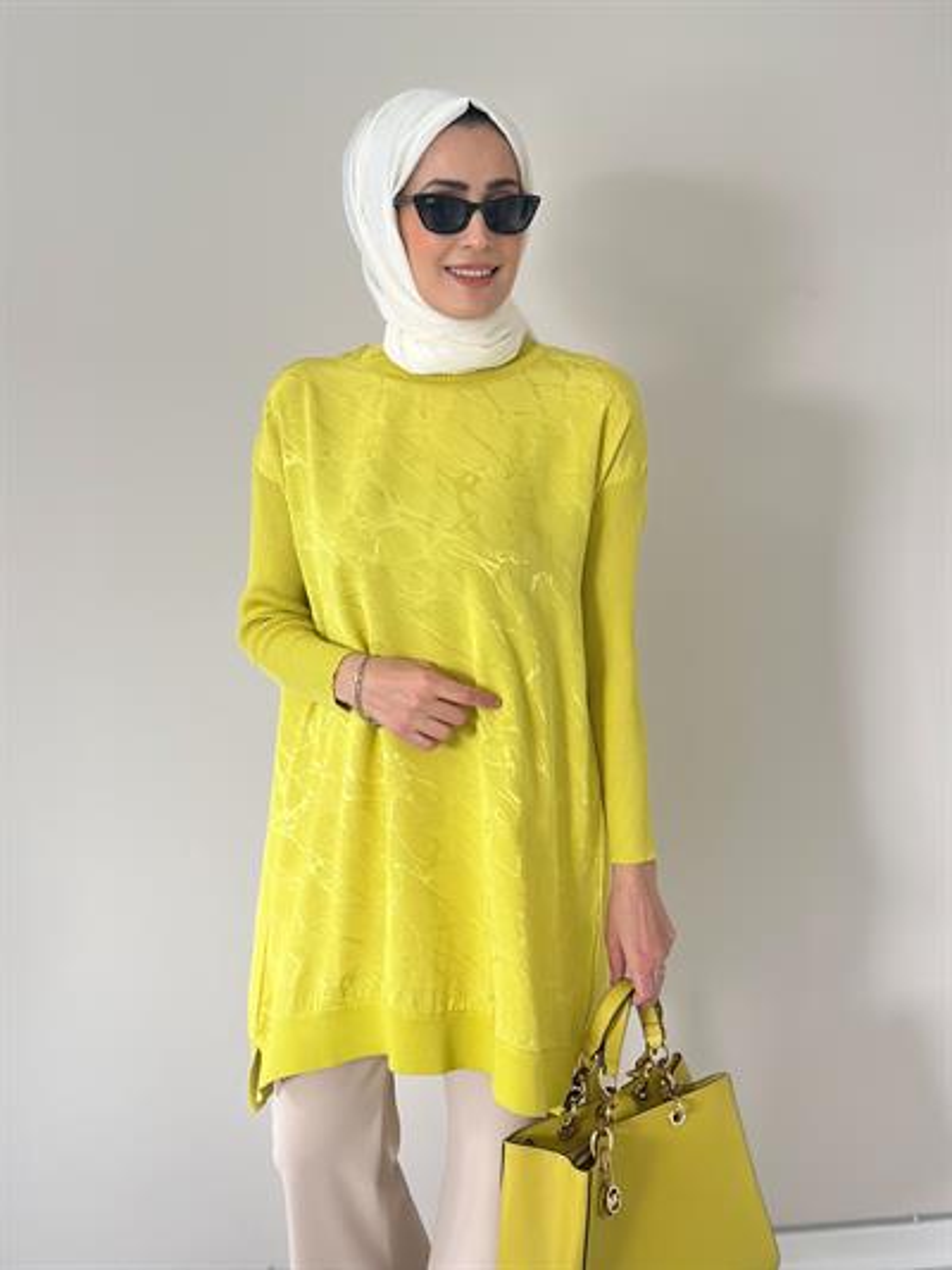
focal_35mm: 48
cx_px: 476
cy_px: 635
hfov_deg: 30.3
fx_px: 1759
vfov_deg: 39.6
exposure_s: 1/100
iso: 160
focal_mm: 6.86
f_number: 1.78
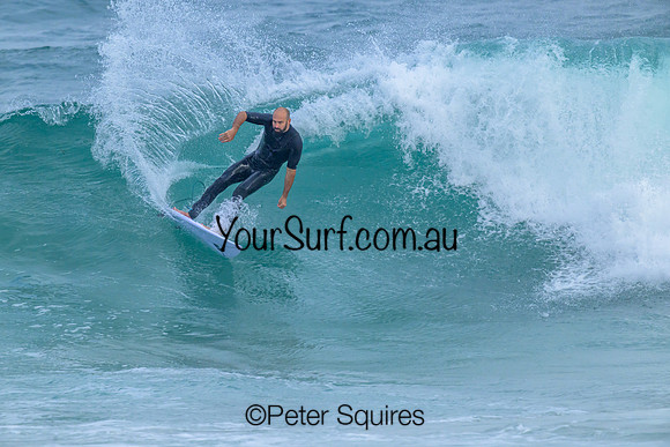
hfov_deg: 1.8
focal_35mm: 1124
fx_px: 20925
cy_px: 224
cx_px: 334
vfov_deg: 1.2
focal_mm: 1120
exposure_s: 1/2000
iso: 1800
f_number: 9
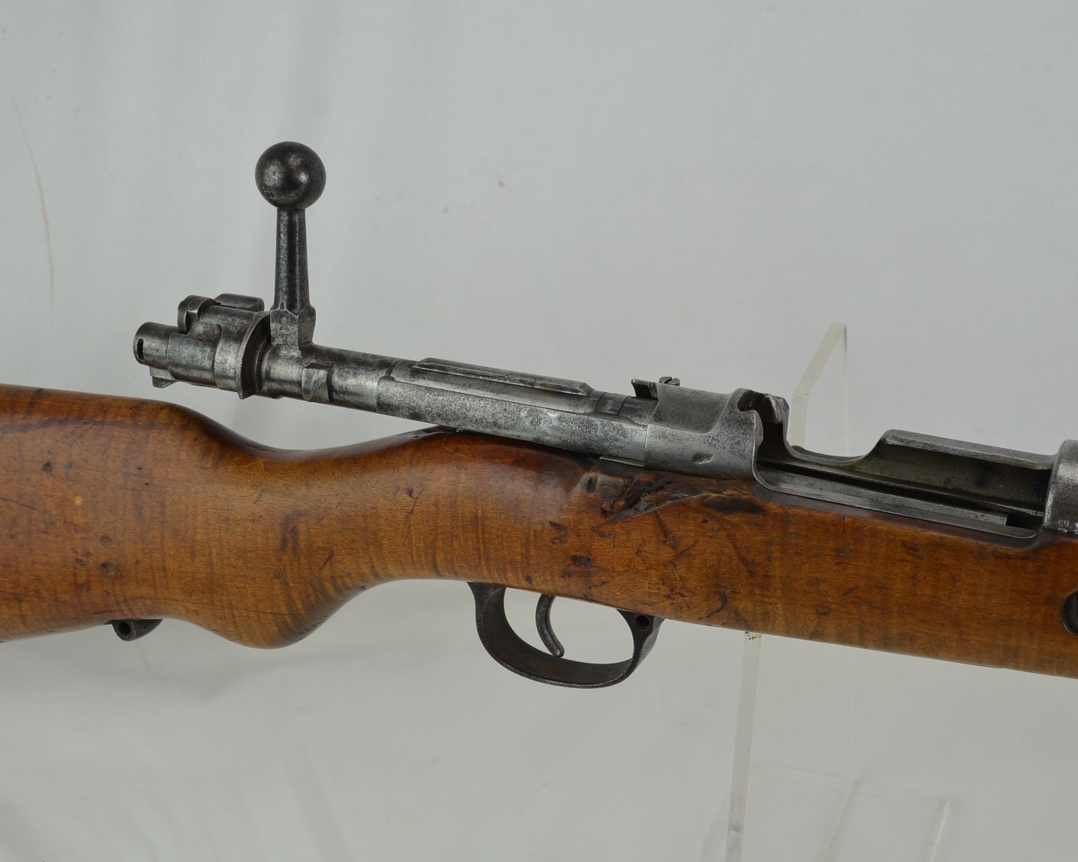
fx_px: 1900
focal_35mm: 60
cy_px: 431
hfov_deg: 31.6
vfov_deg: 25.6
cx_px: 612
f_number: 5.6
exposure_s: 1/125
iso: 400
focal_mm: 35
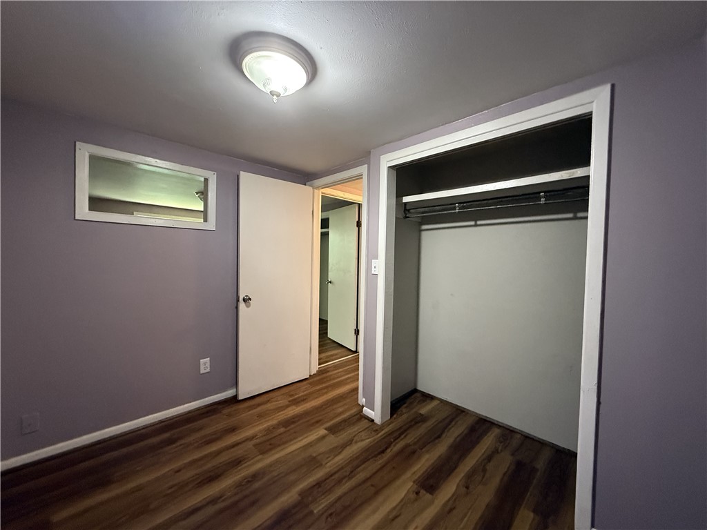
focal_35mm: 14
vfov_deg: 85.7
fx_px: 286
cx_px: 354
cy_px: 265
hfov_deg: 102.1
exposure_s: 1/60
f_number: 2.2
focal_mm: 2.22
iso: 800
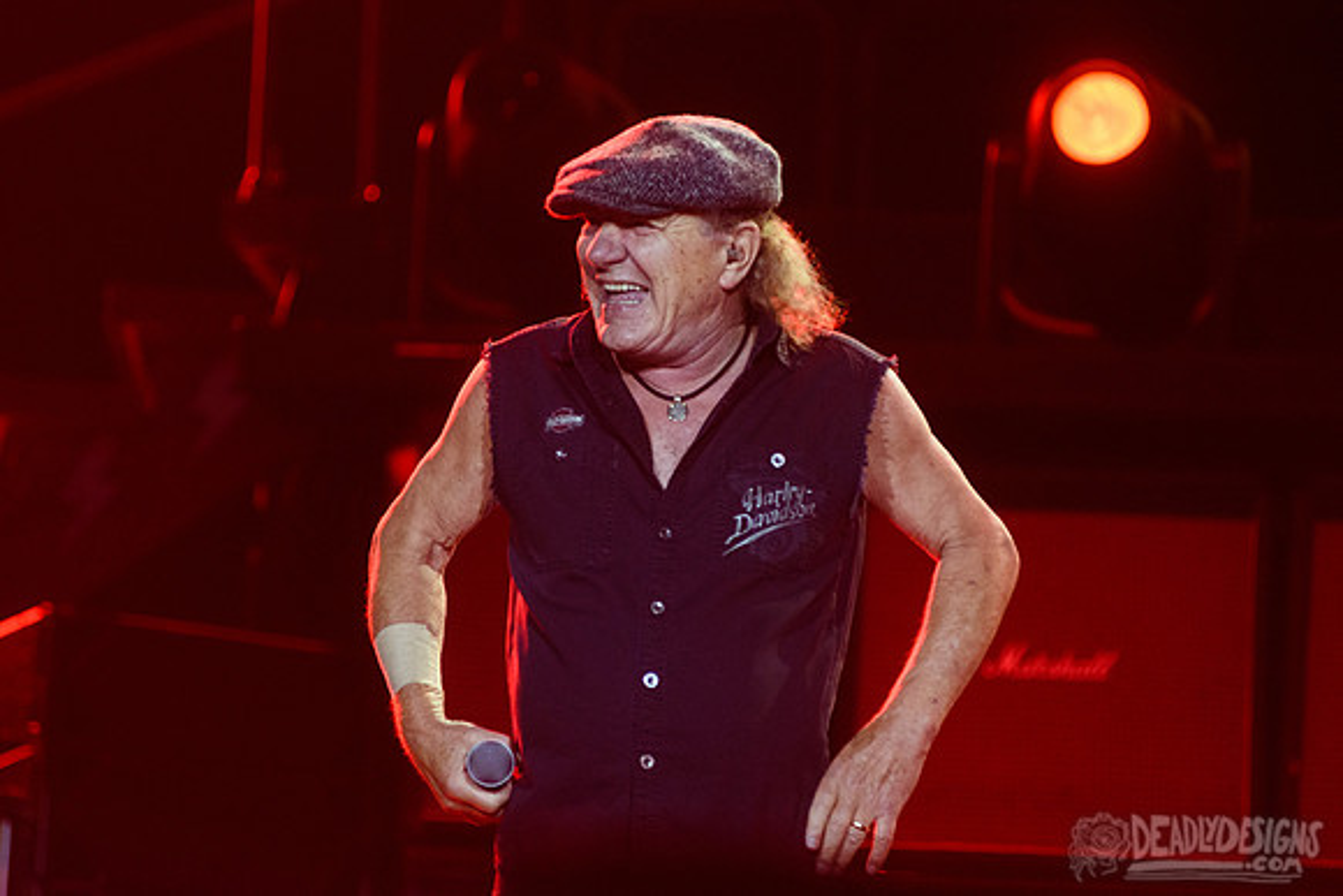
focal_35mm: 242
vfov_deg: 5.7
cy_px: 399
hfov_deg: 8.5
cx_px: 677
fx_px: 9024
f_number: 4
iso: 2500
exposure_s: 1/800
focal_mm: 200
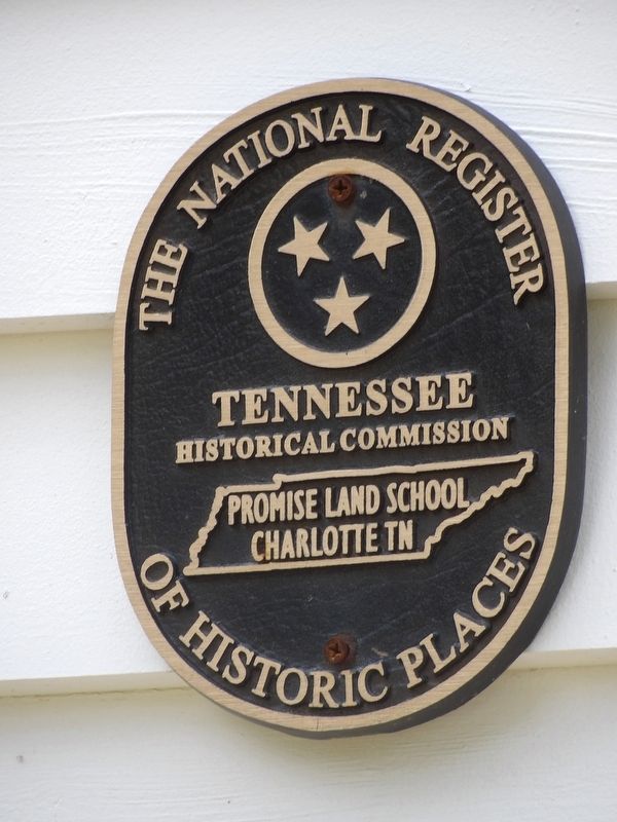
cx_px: 308
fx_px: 17087
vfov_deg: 2.8
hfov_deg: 2.1
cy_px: 411
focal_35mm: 719
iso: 100
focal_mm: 128.9
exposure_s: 1/187
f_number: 4.4
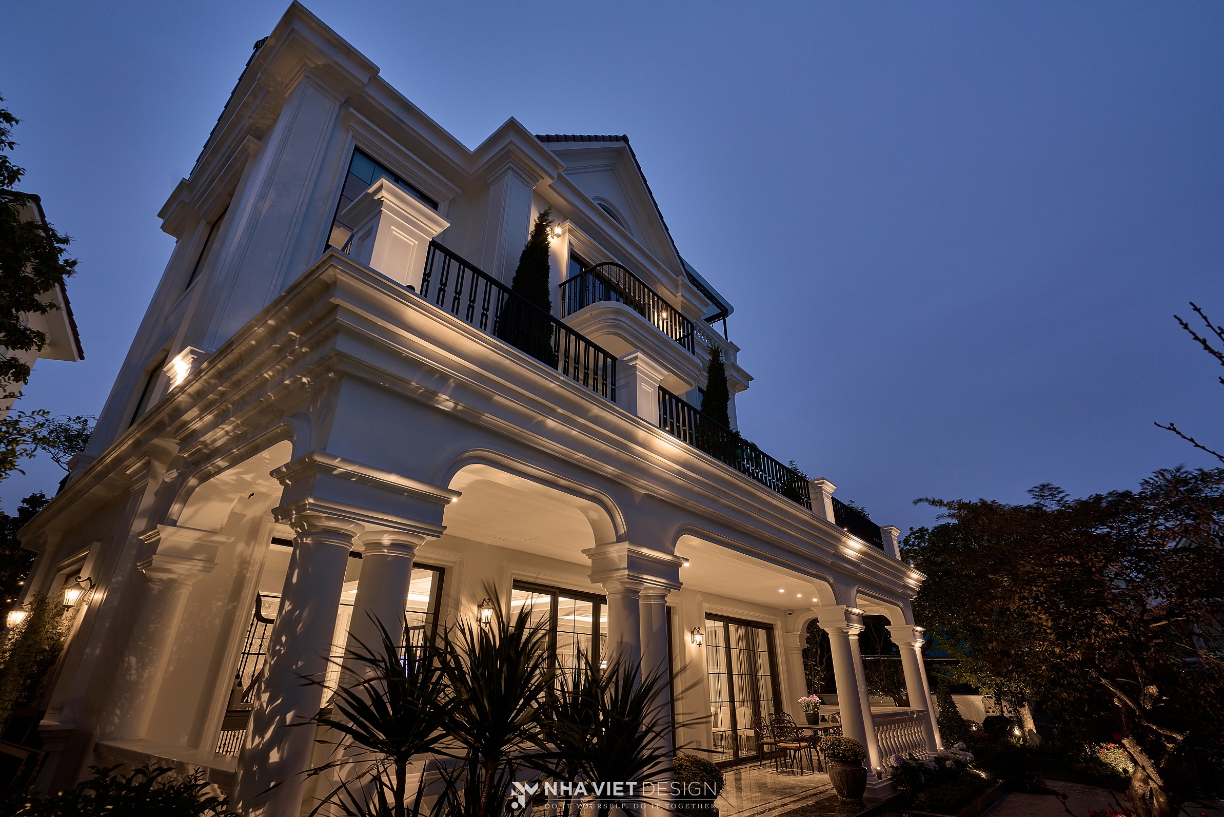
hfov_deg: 96.7
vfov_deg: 73.8
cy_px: 408
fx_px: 544
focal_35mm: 16
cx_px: 612
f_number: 8
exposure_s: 1.3
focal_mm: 16
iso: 100
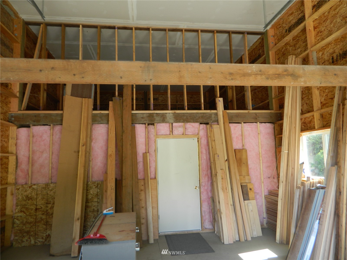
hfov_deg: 69.4
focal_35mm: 25
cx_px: 174
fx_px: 251
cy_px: 130
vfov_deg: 54.9
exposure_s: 1/40
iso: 80
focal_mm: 4.5
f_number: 3.1
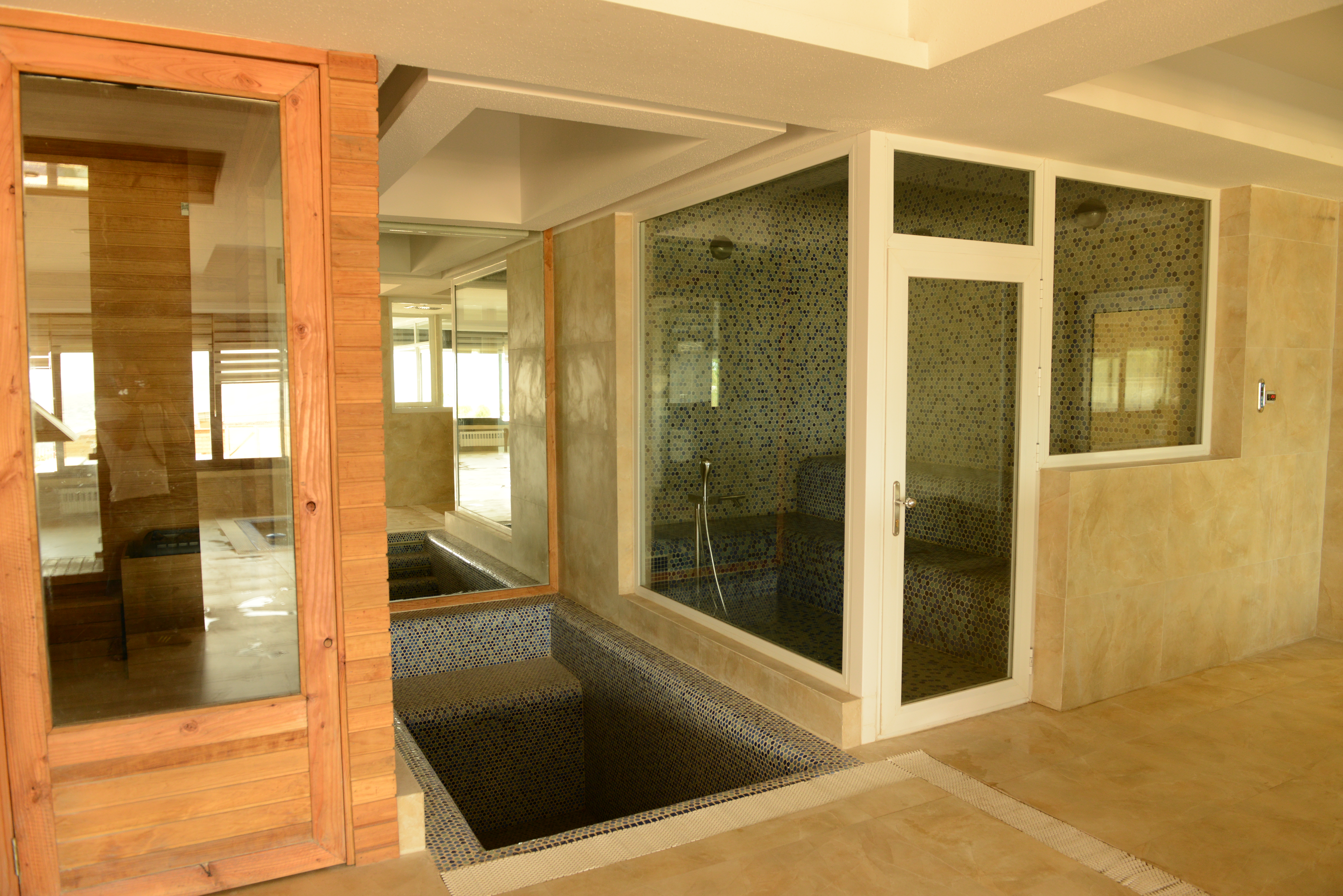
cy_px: 448
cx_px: 672
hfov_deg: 73.7
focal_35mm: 24
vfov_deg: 53.2
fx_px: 896
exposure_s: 1/40
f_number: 5.6
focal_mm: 24
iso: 800
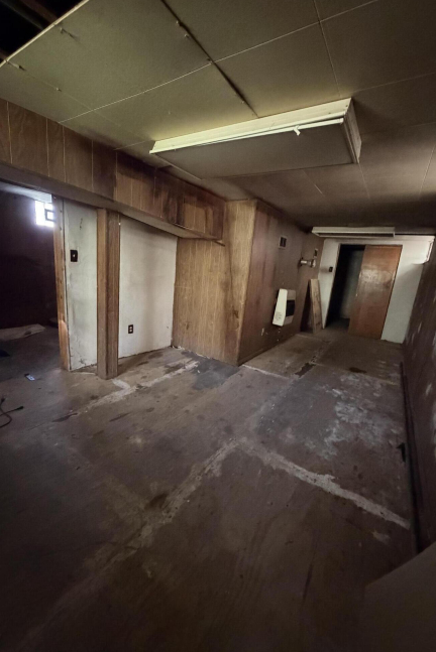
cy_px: 327
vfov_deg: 100.4
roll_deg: -5.6
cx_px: 213
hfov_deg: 77.4
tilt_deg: -13.2
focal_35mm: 15
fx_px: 272
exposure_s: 1/30
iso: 2500
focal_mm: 2.22
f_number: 2.2
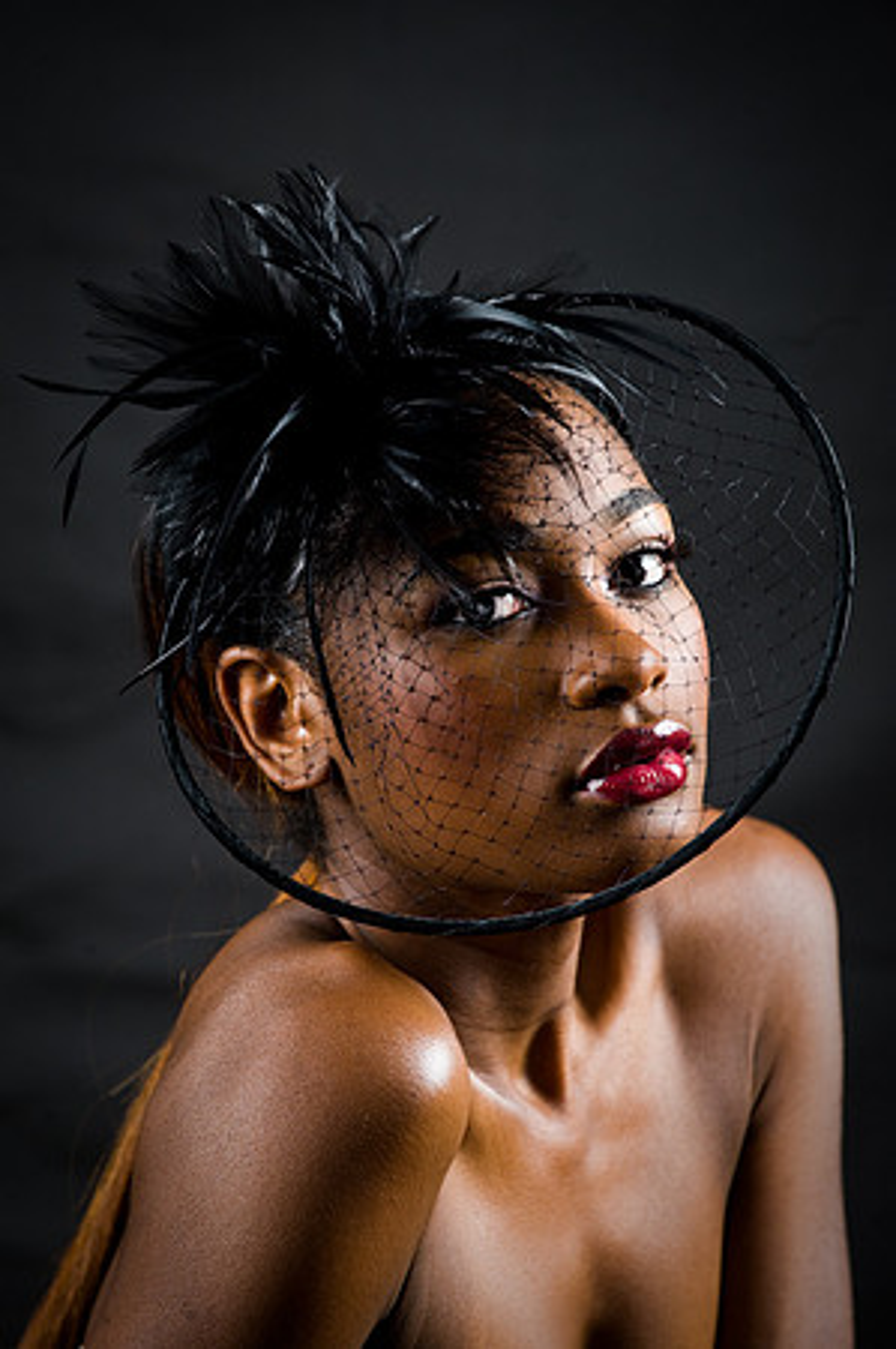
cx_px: 448
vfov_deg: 10.3
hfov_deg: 6.9
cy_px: 674
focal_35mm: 200
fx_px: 7483
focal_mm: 200
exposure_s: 1/125
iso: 320
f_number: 5.6
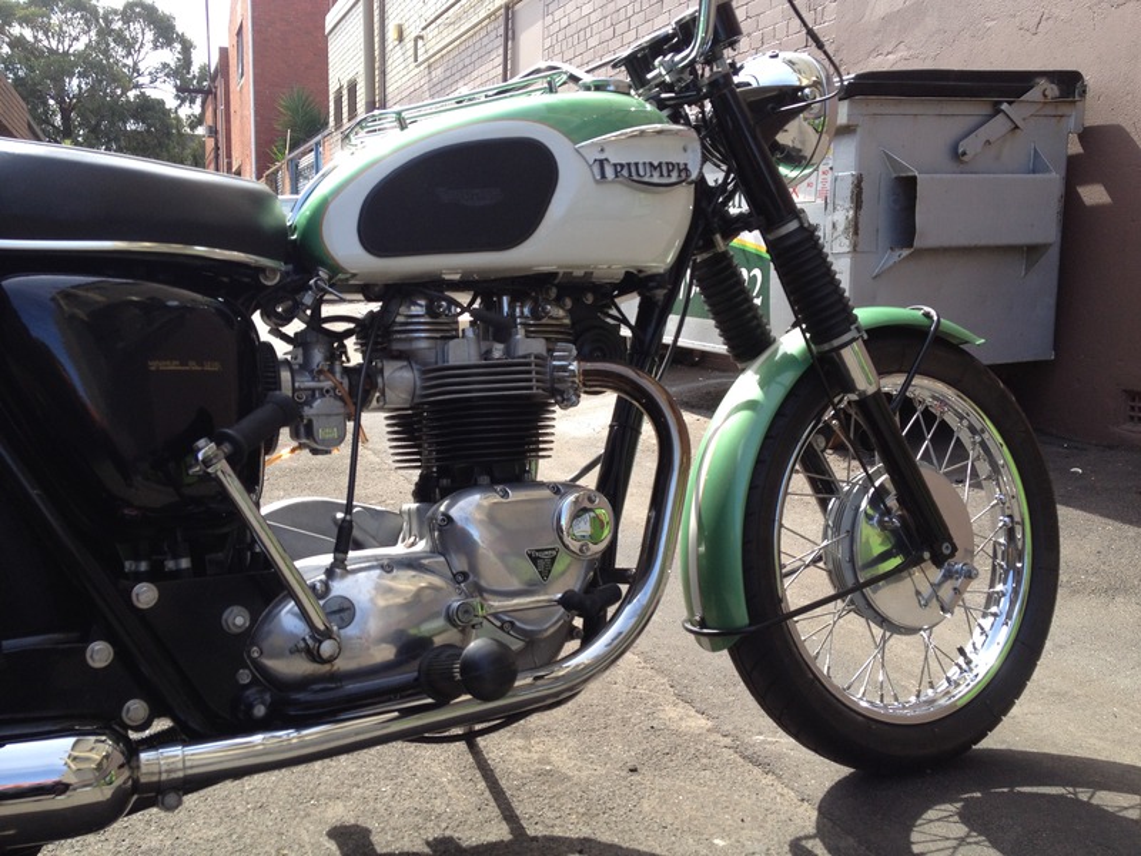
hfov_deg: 52.6
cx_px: 570
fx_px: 1154
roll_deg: -1.0
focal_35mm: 35
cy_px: 428
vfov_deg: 40.7
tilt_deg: -8.2
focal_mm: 4.28
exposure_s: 1/435
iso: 50
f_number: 2.4
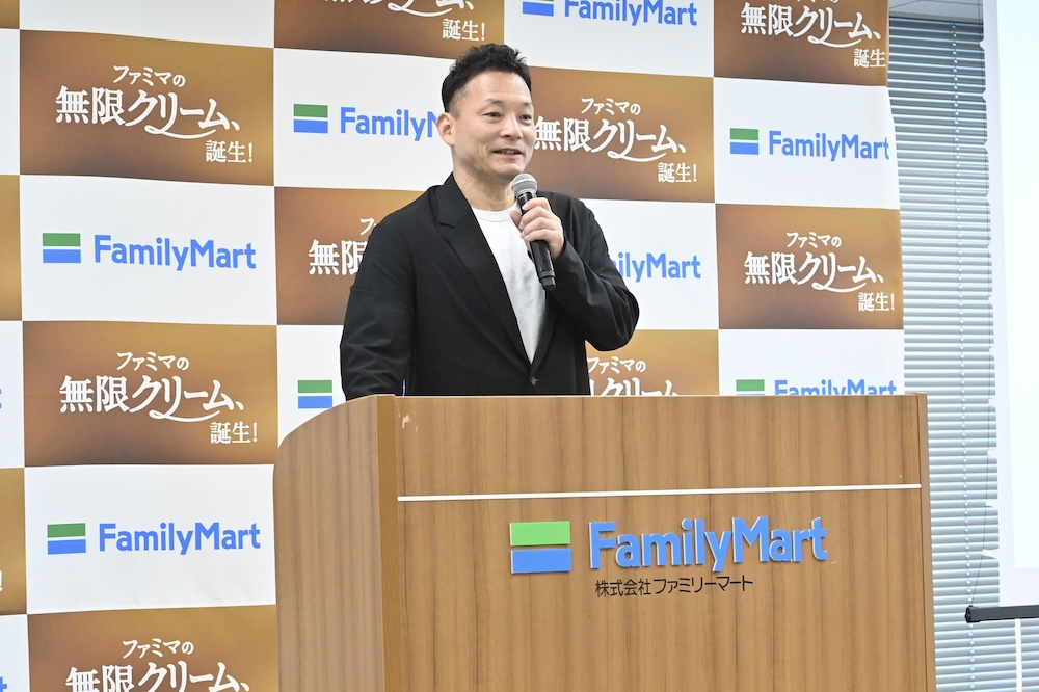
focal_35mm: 60
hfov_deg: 33.4
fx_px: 1731
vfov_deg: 22.6
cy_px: 346
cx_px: 520
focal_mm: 60
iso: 6400
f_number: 8
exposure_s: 1/160
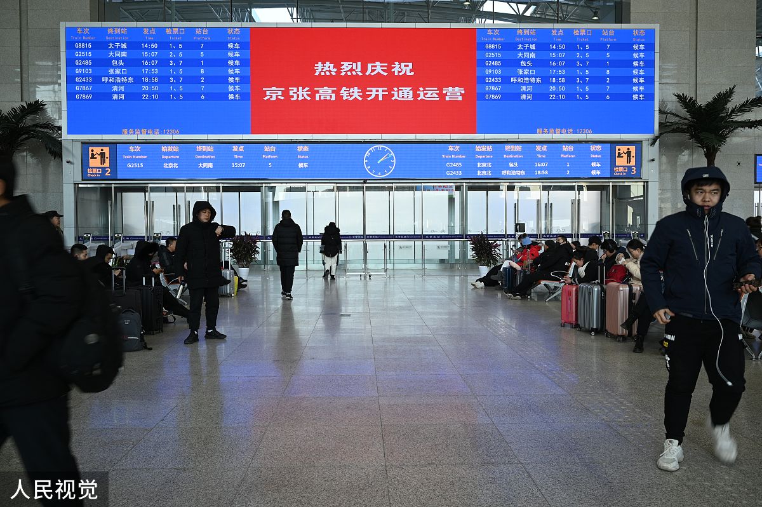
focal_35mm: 30
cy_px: 254
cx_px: 381
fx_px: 634
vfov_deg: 43.5
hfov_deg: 62.0
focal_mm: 30
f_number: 11
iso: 250
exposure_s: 1/25
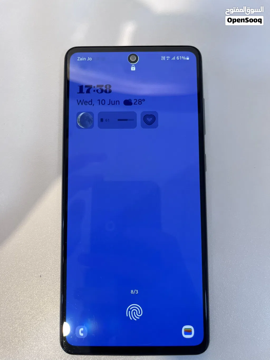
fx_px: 270
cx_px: 135
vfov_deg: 67.3
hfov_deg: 53.1
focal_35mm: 26
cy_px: 180
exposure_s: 1/100
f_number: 1.6
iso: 50
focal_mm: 5.1
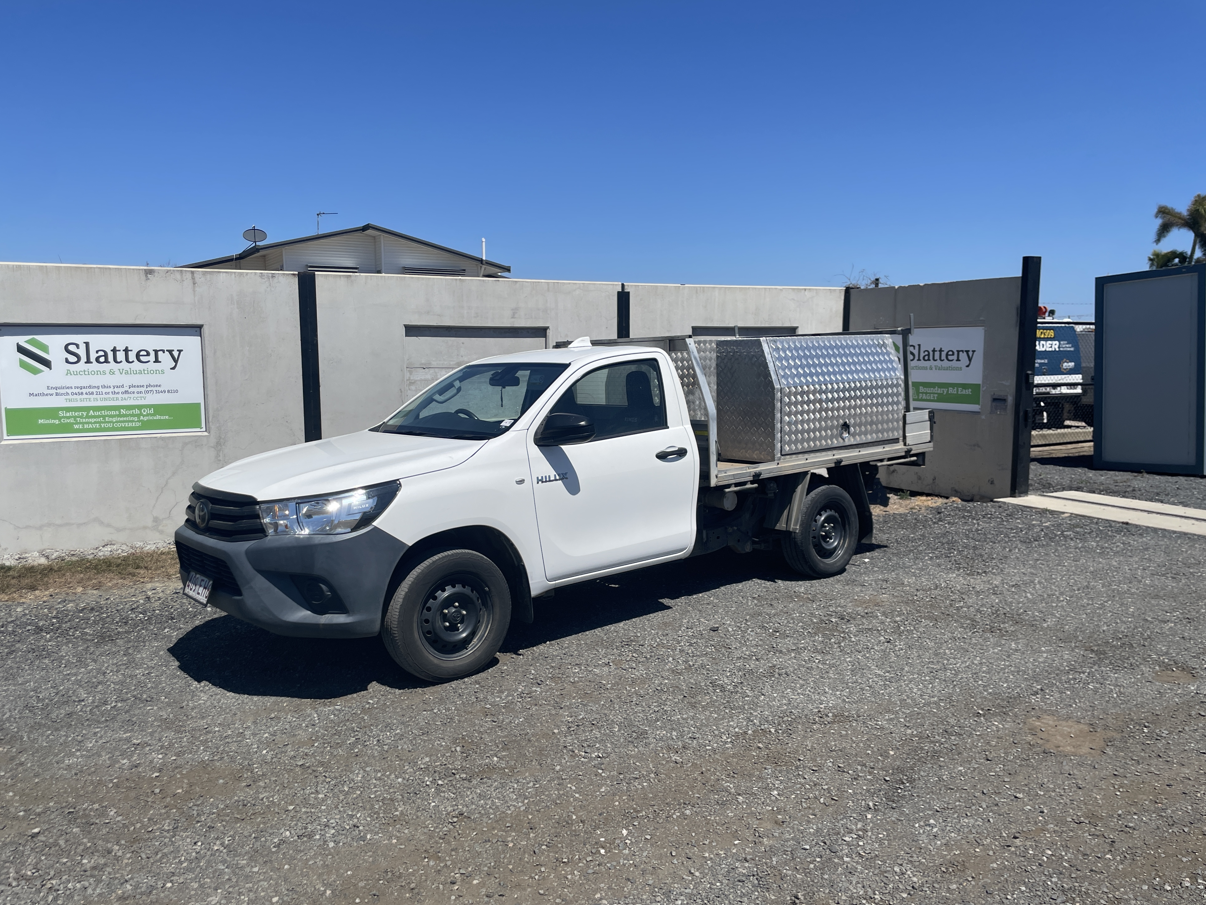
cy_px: 469
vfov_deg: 51.3
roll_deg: +0.2
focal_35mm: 27
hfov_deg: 65.3
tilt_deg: -6.9
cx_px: 587
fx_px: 941
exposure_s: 1/6135
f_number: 1.6
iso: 32
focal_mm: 4.2
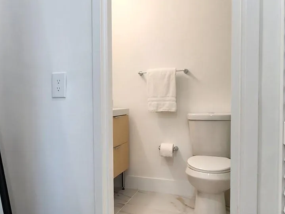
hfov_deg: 60.6
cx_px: 101
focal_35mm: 29
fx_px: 239
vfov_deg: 48.2
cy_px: 116
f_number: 2.2
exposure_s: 1/60.2
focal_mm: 2.2
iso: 80
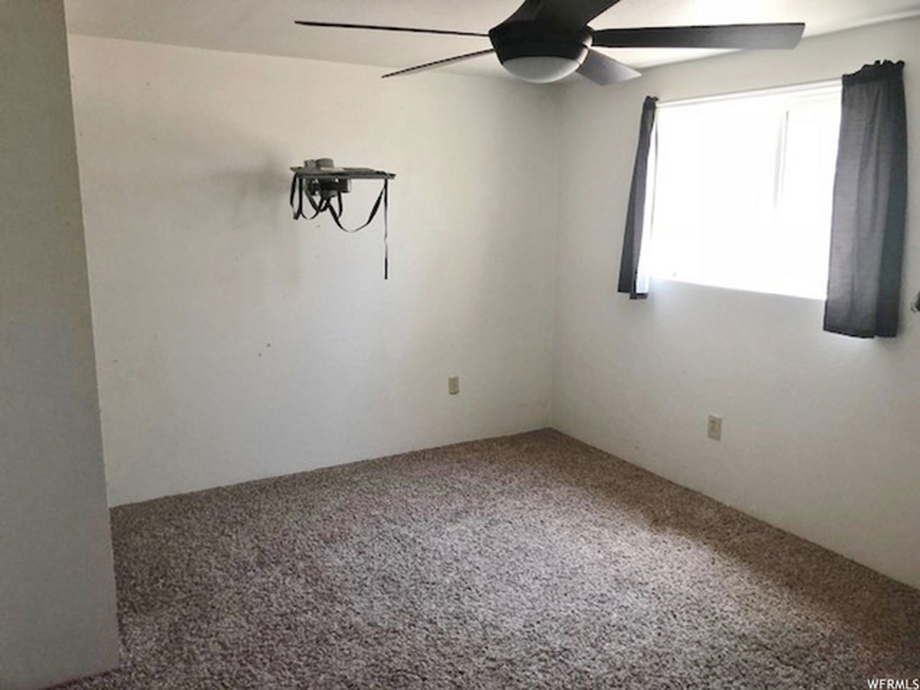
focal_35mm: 28
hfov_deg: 63.4
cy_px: 345
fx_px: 744
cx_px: 460
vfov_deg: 49.7
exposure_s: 1/30
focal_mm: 3.99
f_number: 1.8
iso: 40
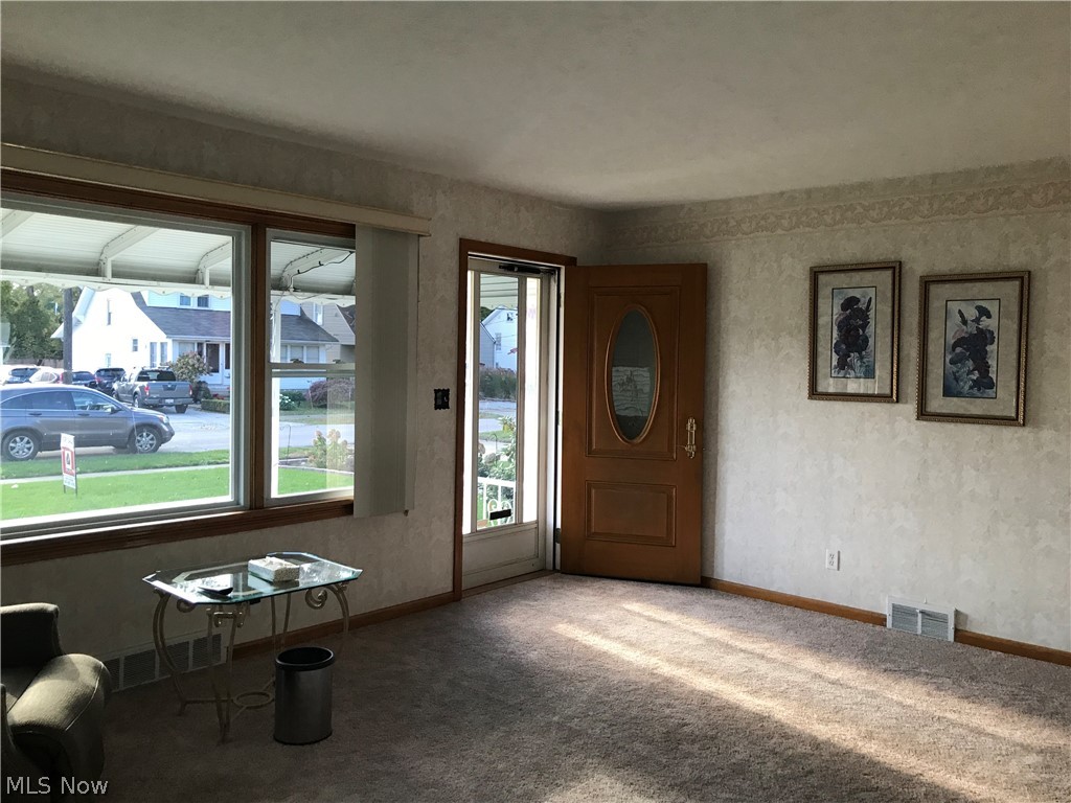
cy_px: 402
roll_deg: -1.9
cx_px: 536
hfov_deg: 63.4
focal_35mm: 28
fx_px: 866
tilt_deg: -1.4
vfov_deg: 49.7
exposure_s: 1/30
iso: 25
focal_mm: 3.99
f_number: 1.8
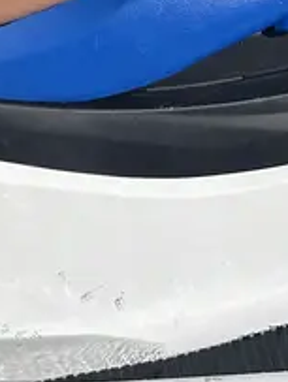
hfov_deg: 12.4
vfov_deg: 14.6
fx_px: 1305
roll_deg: +0.3
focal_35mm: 118
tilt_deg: -17.3
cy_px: -312
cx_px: -6
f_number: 1.78
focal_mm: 6.86
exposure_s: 1/8929
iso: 80
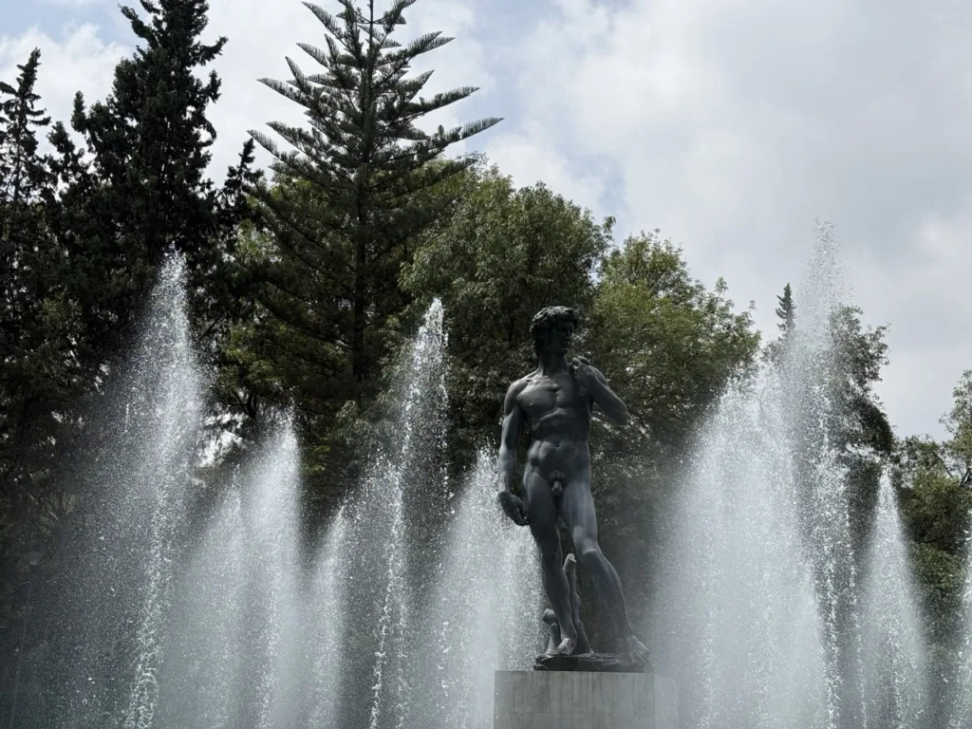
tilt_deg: +15.3
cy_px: 364
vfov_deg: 30.3
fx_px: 1348
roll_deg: -2.6
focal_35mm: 48
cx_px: 486
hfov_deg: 39.7
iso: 64
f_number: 1.78
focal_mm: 6.76
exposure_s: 1/7143
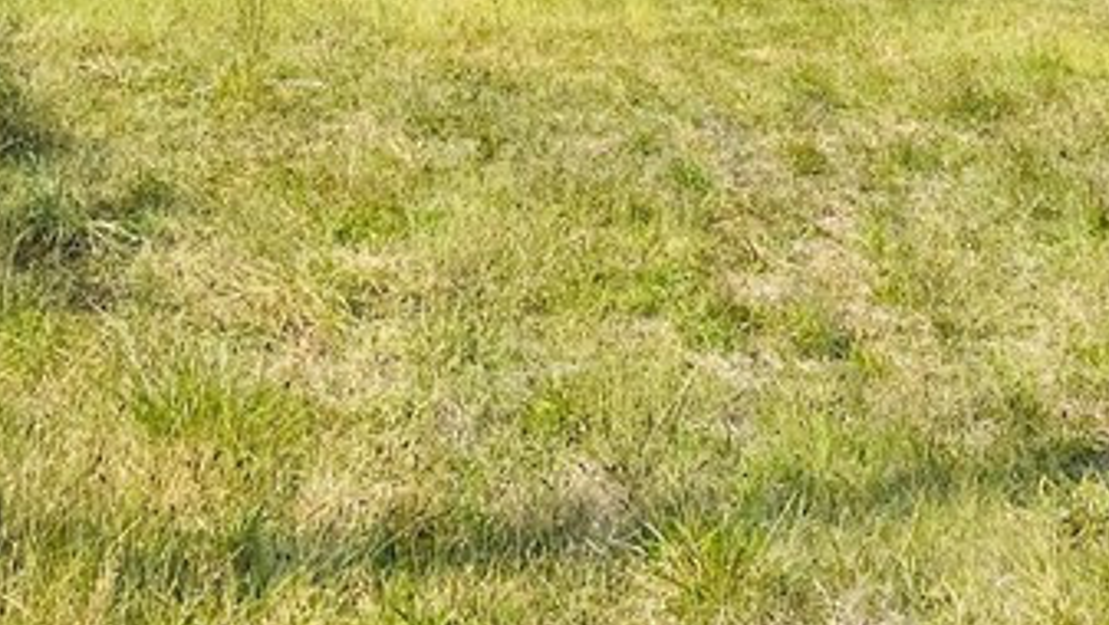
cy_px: -740
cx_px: 754
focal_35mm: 86
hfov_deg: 24.6
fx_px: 2530
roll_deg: +1.3
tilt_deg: +8.2
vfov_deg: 12.0
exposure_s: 1/5291
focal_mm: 4.2
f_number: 1.6
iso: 50
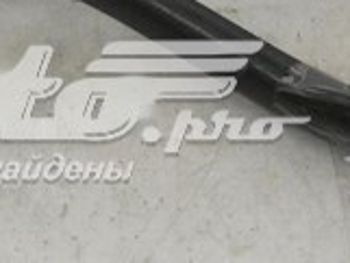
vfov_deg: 9.1
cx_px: 48
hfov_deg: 12.0
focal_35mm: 163
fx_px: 1649
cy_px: 107
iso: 80
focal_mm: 6.72
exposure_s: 1/60
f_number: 3.1
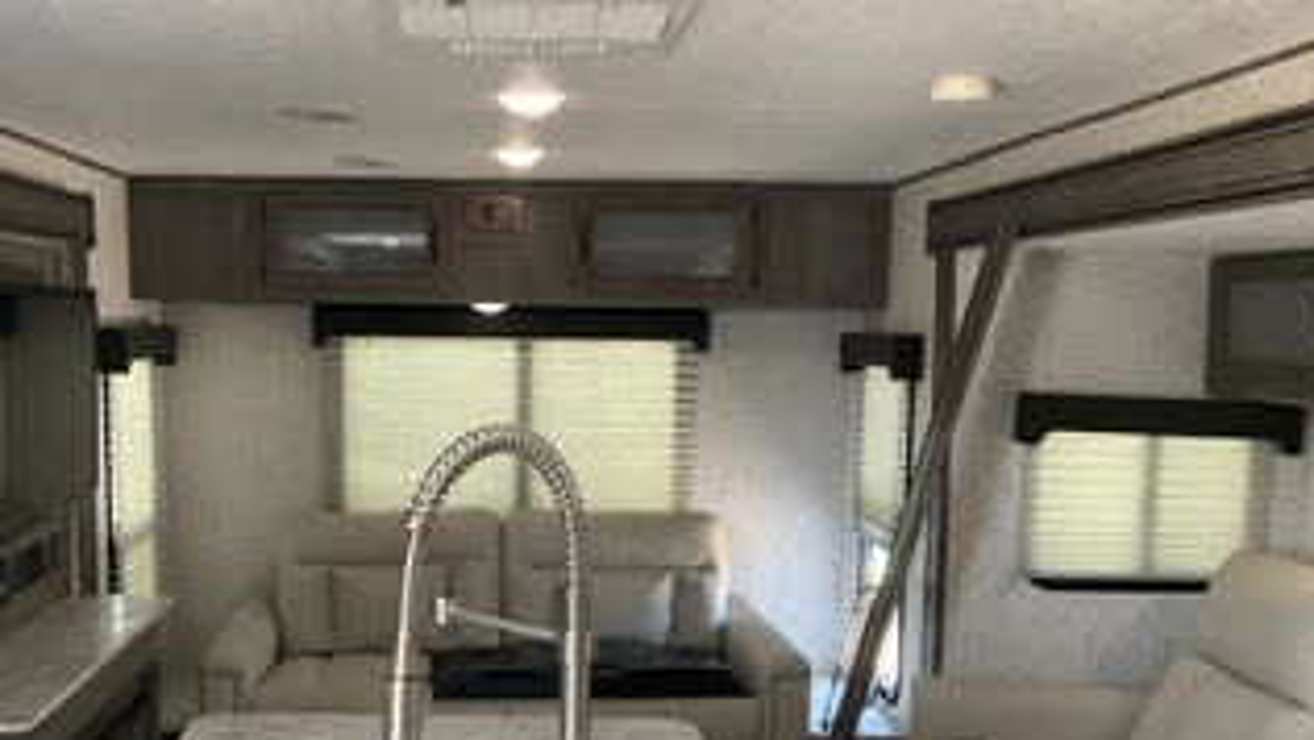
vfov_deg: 29.5
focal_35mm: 40
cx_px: 499
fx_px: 1394
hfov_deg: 50.0
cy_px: 491
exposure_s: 1/60
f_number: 1.8
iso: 80
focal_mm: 3
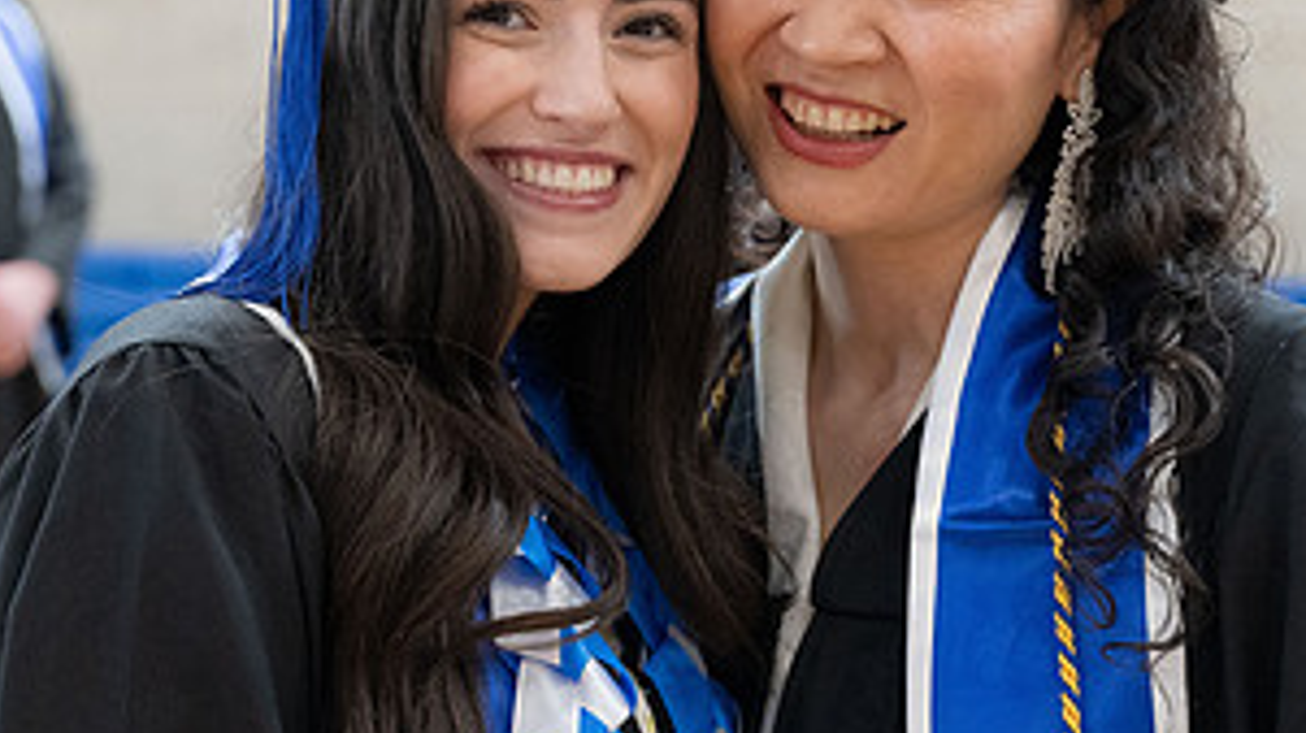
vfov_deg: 9.2
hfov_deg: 16.3
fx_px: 4569
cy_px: 190
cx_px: 715
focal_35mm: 132
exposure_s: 1/200
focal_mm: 58
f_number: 4
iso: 2000
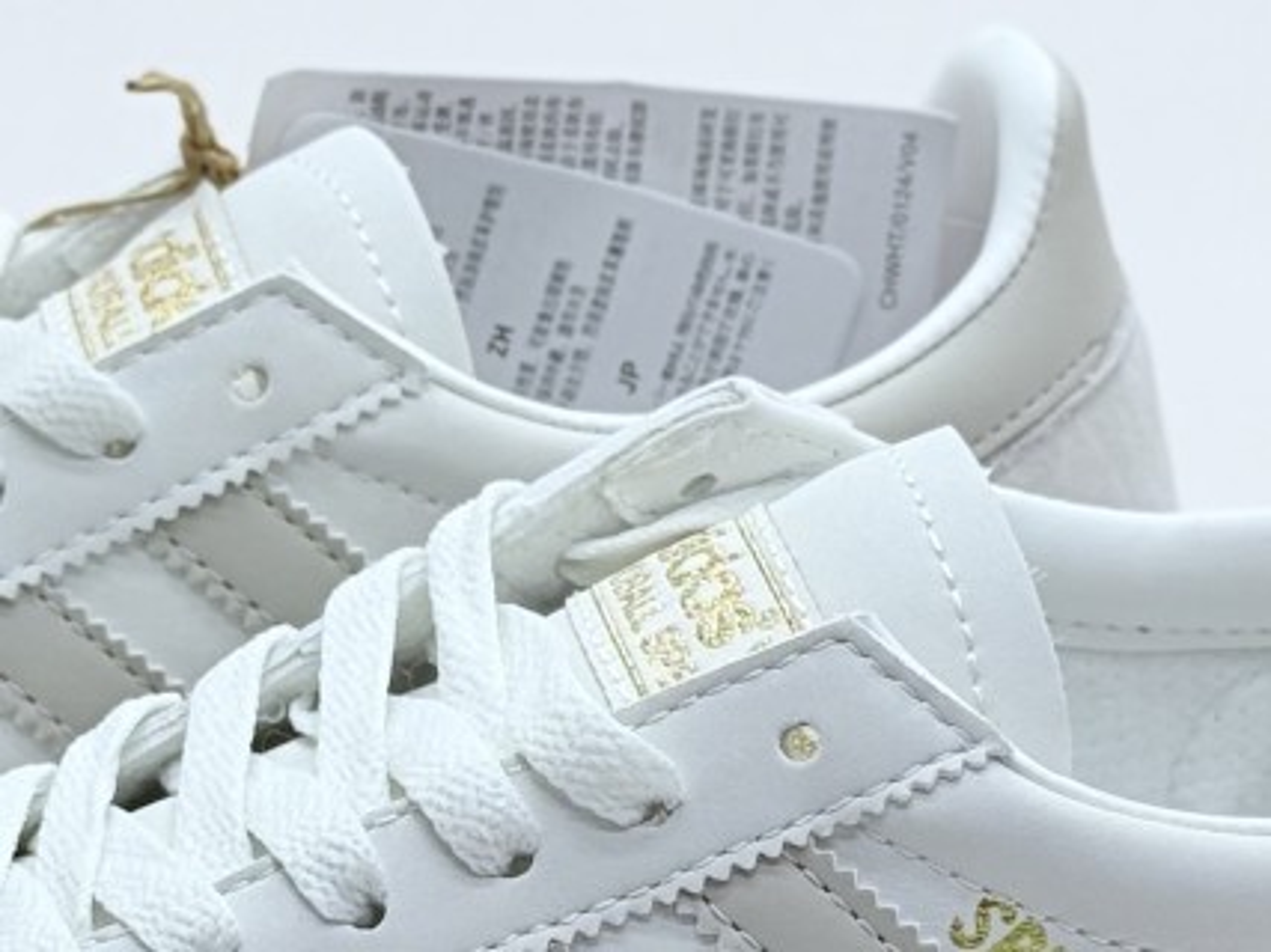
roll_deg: +1.3
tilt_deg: -22.9
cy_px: 476
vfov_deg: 30.3
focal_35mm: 48
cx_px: 636
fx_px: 1762
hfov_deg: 39.7
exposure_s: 1/740
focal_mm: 6.76
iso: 64
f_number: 1.78
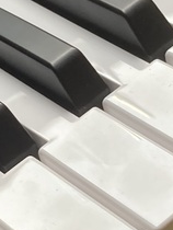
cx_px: 28
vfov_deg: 12.3
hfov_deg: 9.3
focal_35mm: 160
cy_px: 139
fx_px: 1064
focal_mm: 3.99
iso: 64
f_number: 1.8
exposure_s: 1/121
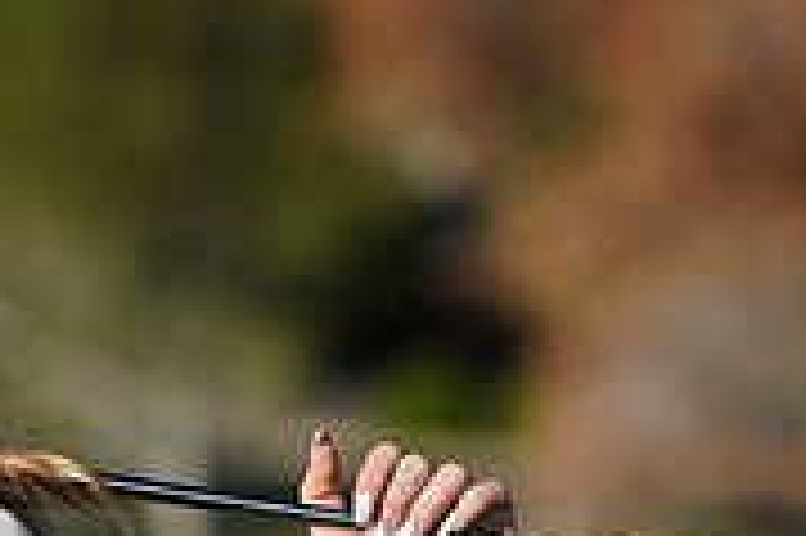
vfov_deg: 1.8
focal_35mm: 773
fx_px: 17290
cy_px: 570
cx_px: -288
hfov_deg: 2.7
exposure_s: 1/500
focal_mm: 238
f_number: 6.3
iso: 100
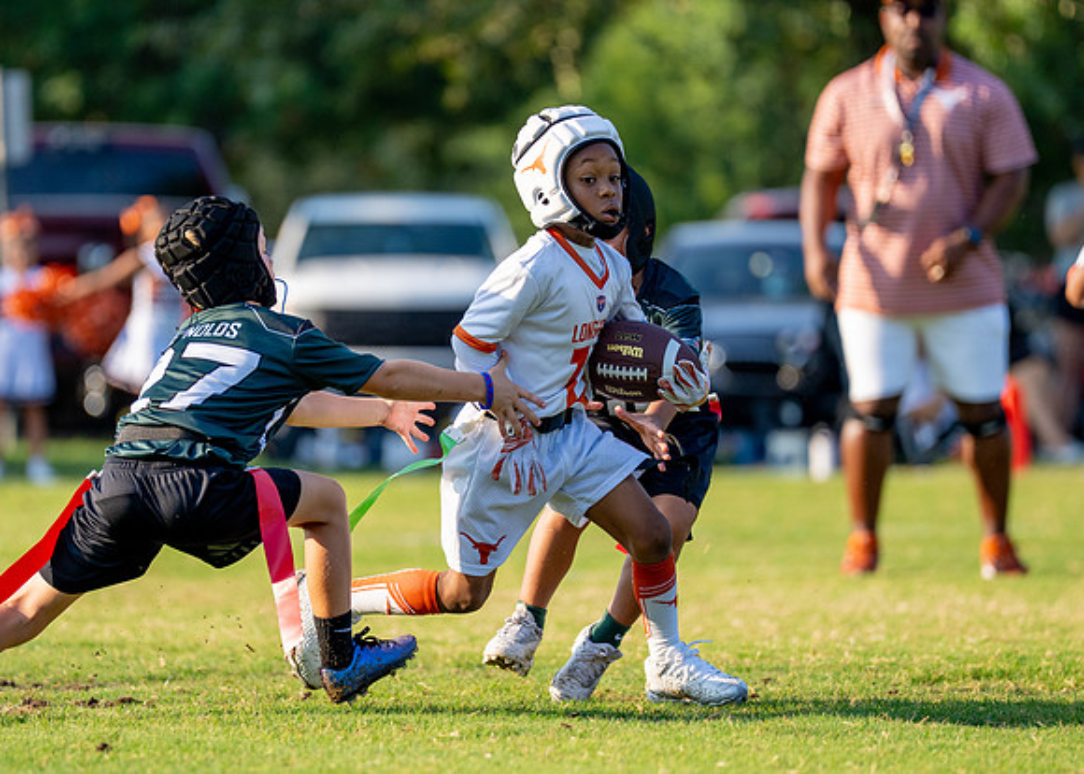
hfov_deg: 6.3
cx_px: 465
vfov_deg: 4.5
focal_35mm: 322
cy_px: 381
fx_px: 9925
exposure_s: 1/2000
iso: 250
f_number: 2.8
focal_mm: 200
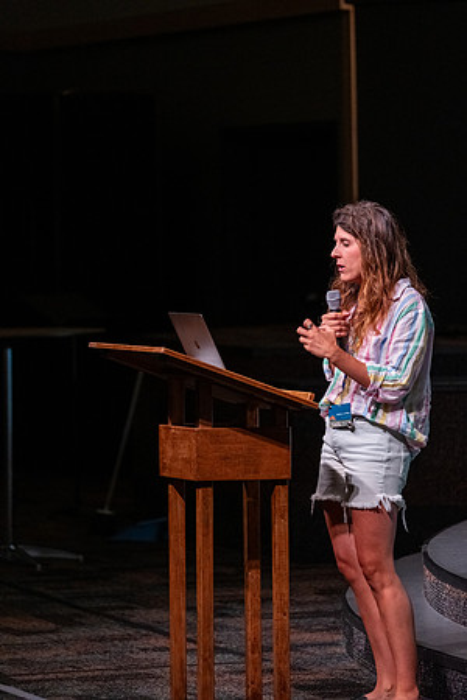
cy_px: 350
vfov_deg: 9.8
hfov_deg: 6.5
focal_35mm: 210
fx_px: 4086
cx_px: 234
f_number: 2.8
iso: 2500
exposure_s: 1/125
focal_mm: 140
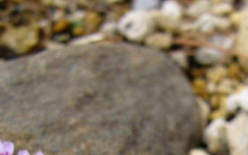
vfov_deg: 14.8
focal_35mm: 84
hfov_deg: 24.4
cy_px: 204
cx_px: 184
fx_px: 568
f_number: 5.6
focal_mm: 5.8
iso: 80
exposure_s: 1/320
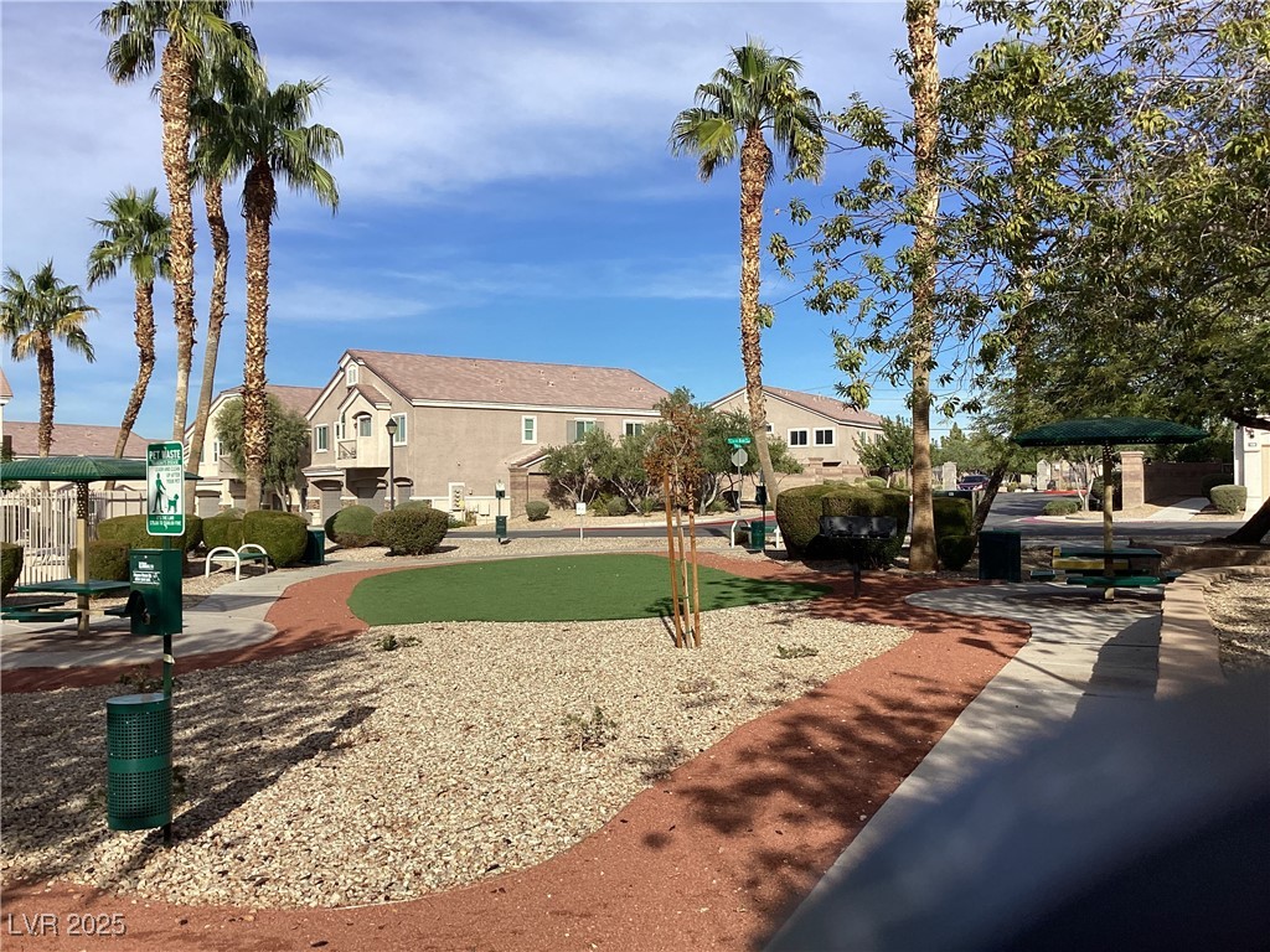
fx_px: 1137
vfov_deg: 45.4
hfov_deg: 58.4
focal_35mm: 31
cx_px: 635
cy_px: 476
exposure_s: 1/1664
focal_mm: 3.3
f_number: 2.4
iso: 25
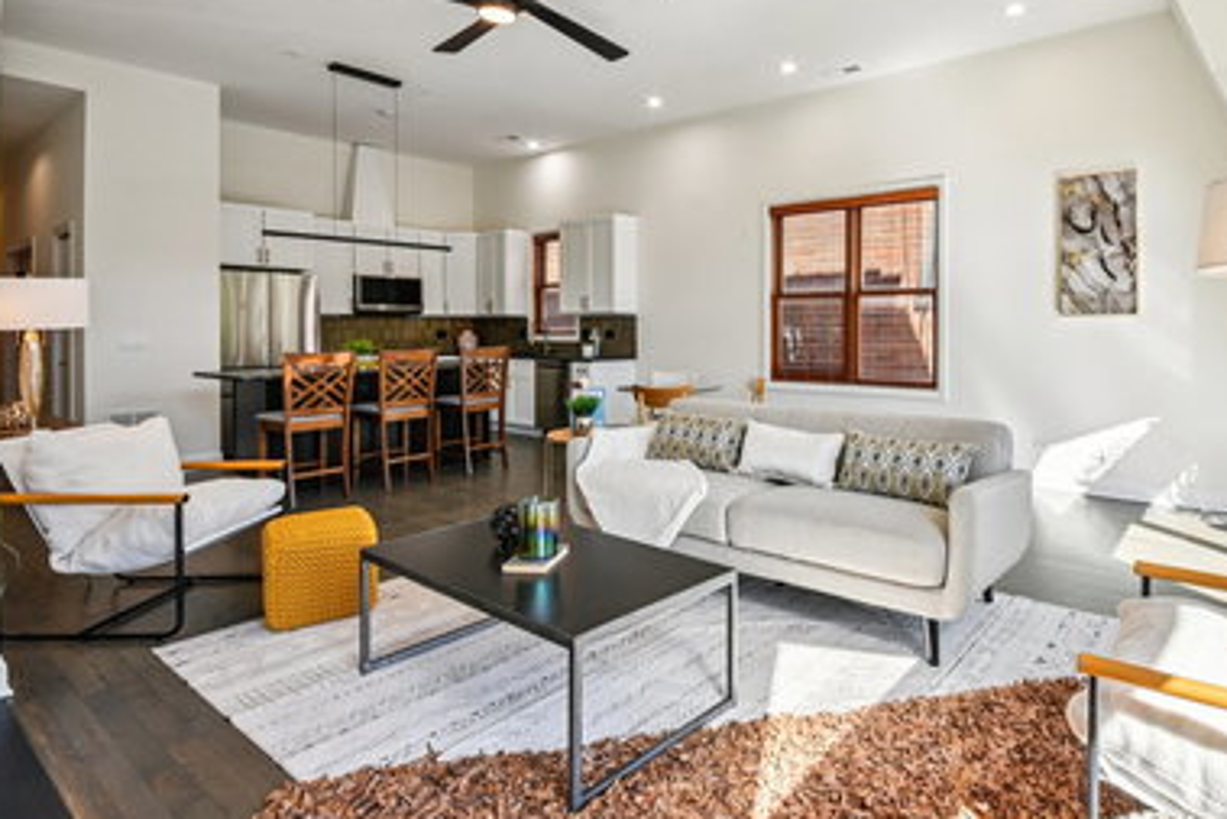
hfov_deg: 85.4
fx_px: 648
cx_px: 758
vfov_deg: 64.2
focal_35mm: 19
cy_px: 340
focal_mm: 10
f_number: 8
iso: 500
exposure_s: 1/250
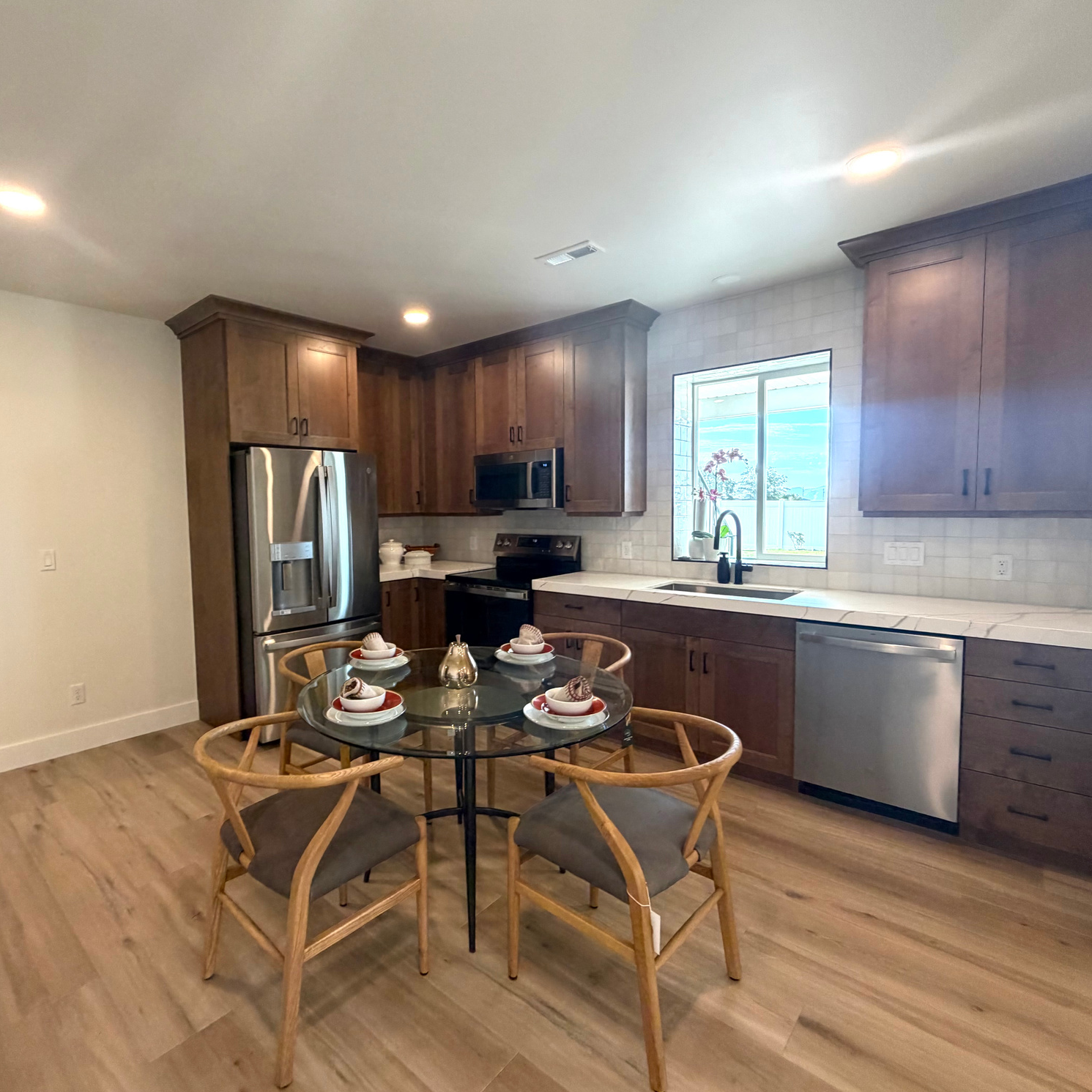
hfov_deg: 83.4
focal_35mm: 17
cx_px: 467
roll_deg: +1.1
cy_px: 543
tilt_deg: -3.7
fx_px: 607
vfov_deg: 84.0
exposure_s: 1/120
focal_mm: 2.22
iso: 320
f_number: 2.2
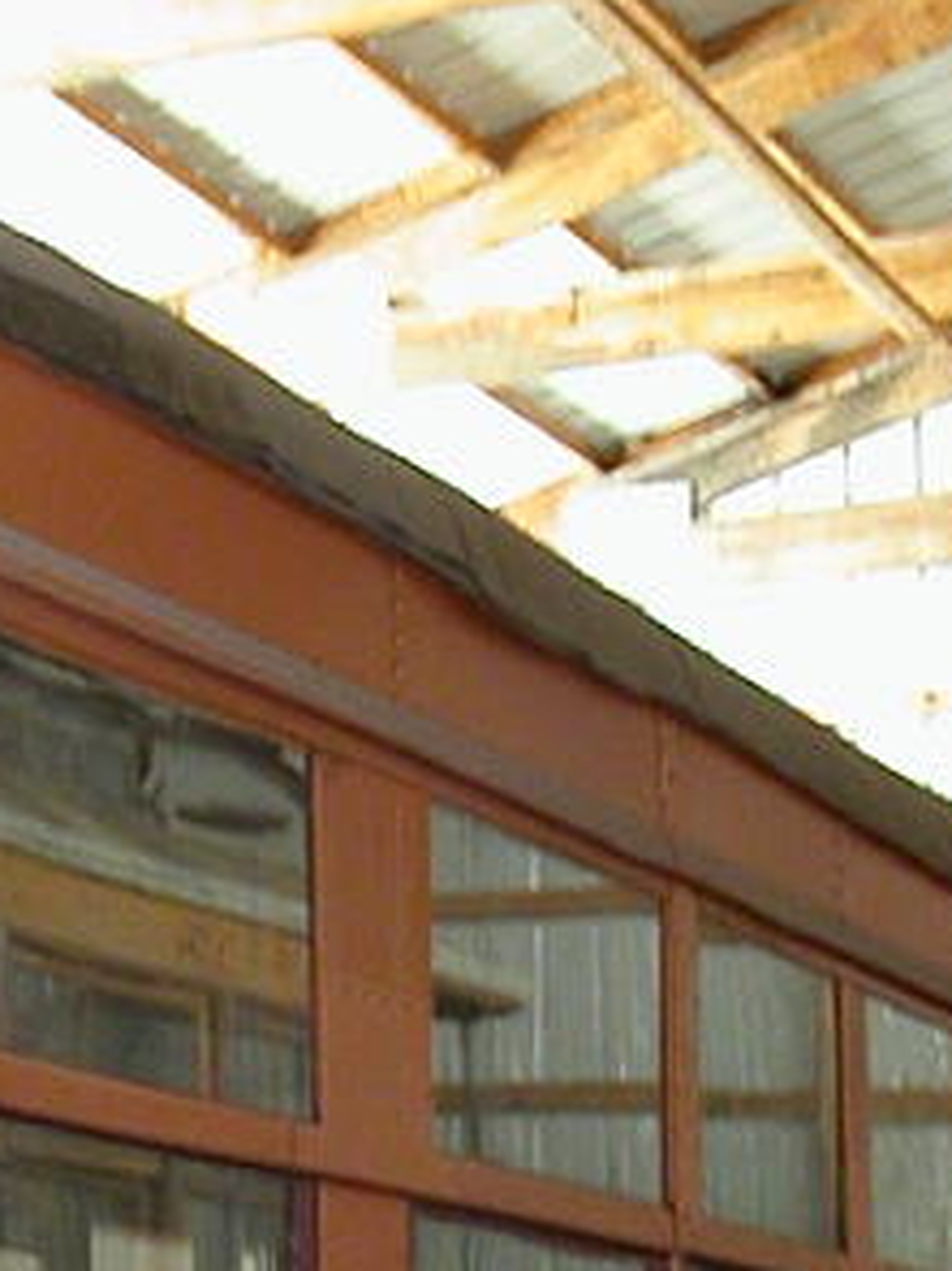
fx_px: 4293
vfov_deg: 16.3
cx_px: 181
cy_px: 1454
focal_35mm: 117
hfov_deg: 12.6
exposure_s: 1/9
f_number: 2.7
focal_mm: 5.6
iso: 200
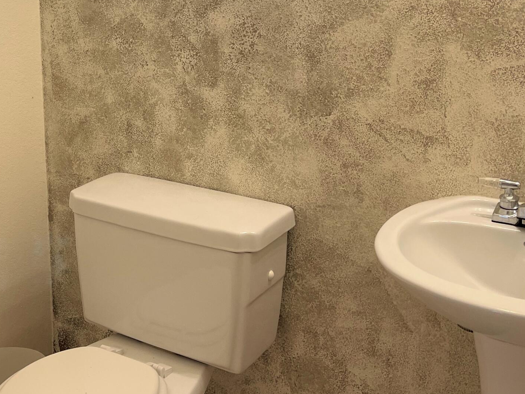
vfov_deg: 25.8
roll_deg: +2.0
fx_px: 834
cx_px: 124
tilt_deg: -8.9
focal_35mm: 55
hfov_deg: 34.1
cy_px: 50
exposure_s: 1/120
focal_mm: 5.1
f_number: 1.6
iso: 125
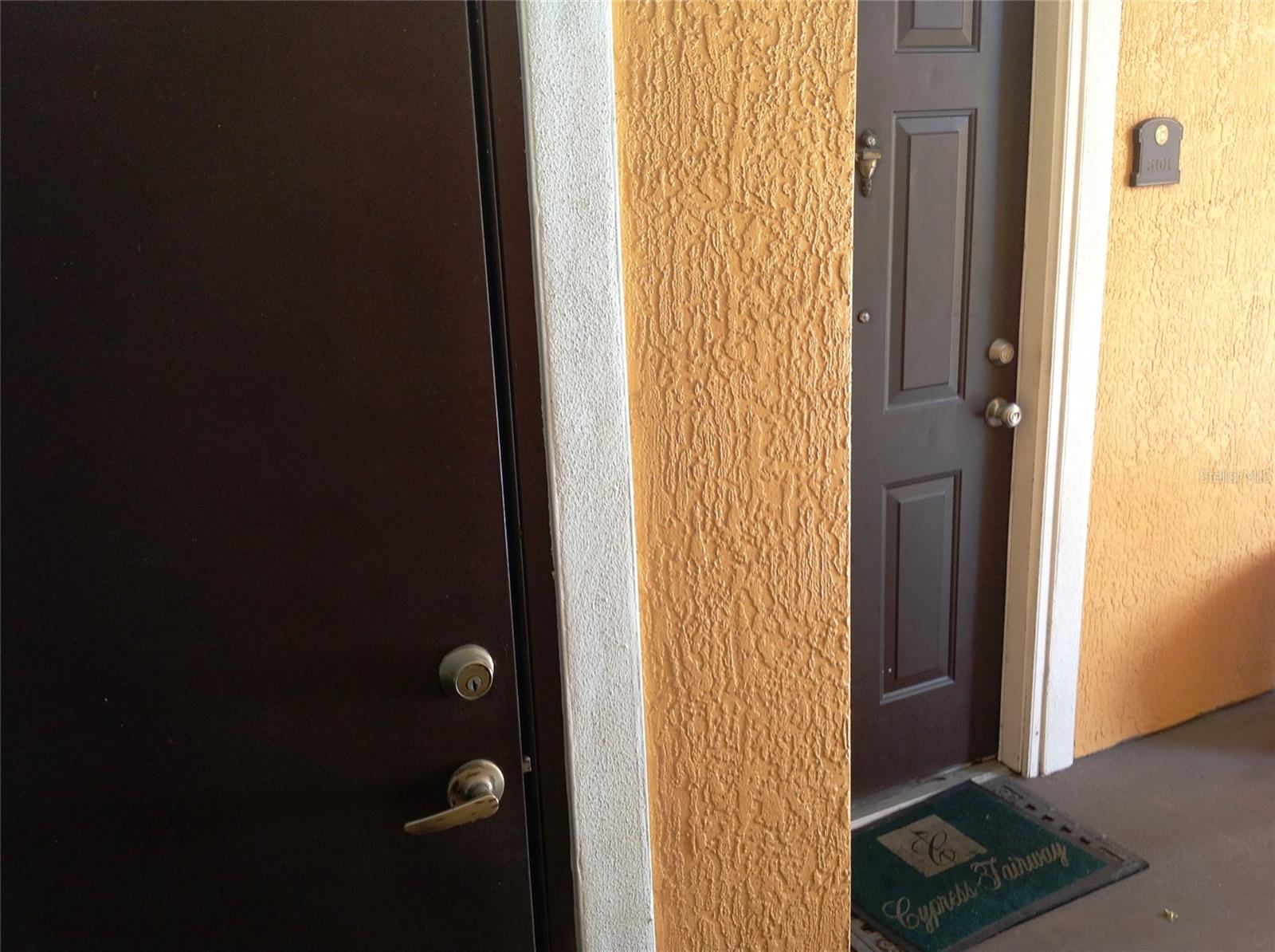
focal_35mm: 35
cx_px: 638
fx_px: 1287
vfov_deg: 40.6
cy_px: 476
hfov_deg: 52.7
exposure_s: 1/20
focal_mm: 4.28
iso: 64
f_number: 2.4
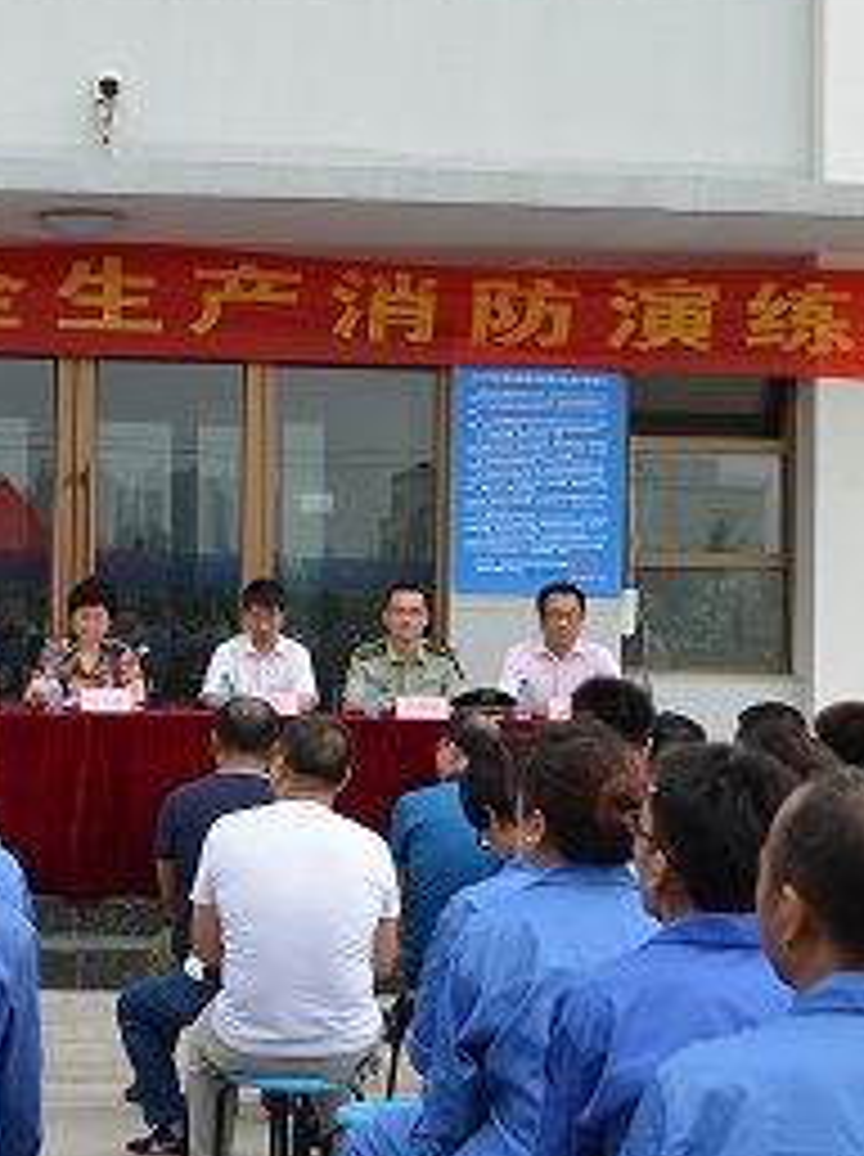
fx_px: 2536
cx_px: -86
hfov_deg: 18.6
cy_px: 490
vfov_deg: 25.7
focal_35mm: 76
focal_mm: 22
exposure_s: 1/125
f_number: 5.6
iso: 200
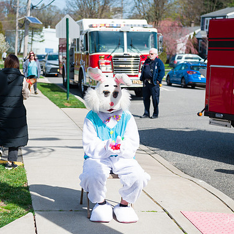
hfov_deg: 24.3
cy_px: 118
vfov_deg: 24.3
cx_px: 106
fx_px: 543
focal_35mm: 71
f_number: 4
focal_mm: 55
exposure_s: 1/3200
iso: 200
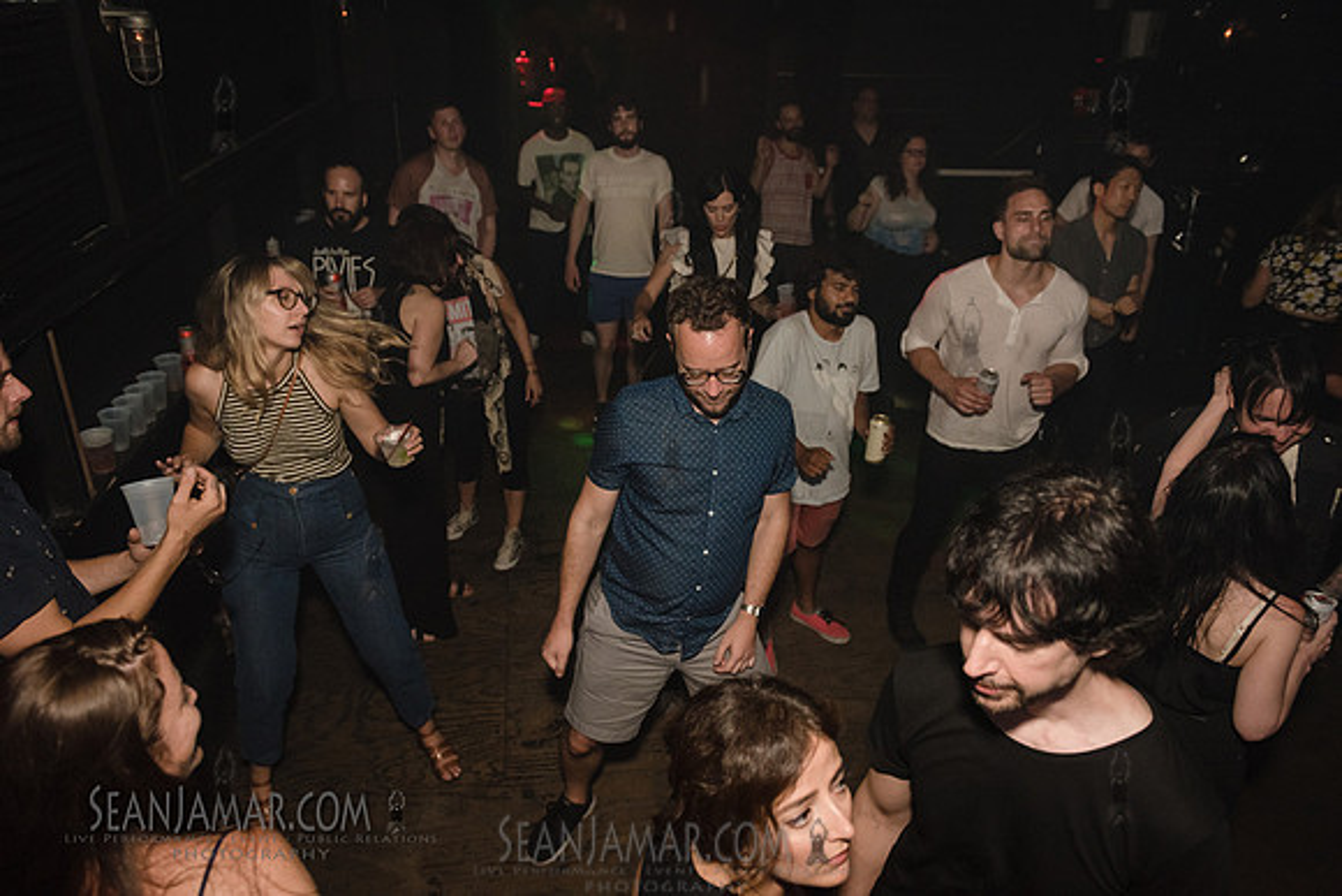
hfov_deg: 69.4
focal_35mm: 26
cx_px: 671
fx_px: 969
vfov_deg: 49.6
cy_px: 448
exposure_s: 1/250
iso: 2000
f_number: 3.5
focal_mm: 26
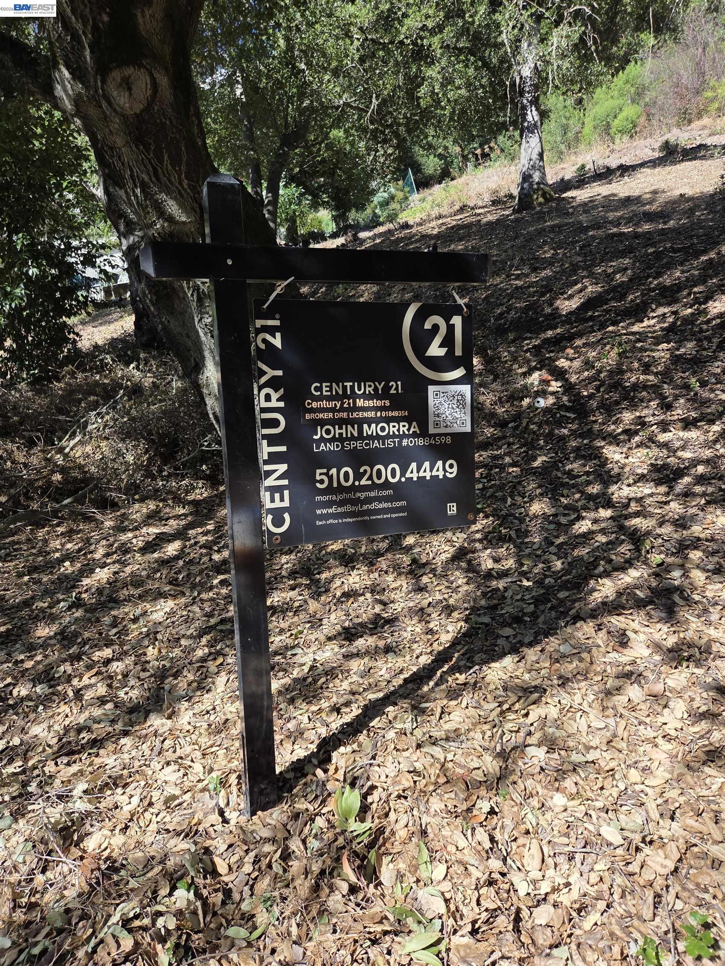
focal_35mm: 23
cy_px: 483
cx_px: 362
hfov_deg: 58.9
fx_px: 642
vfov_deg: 73.9
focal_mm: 5.4
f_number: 1.8
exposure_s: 1/1538
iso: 80
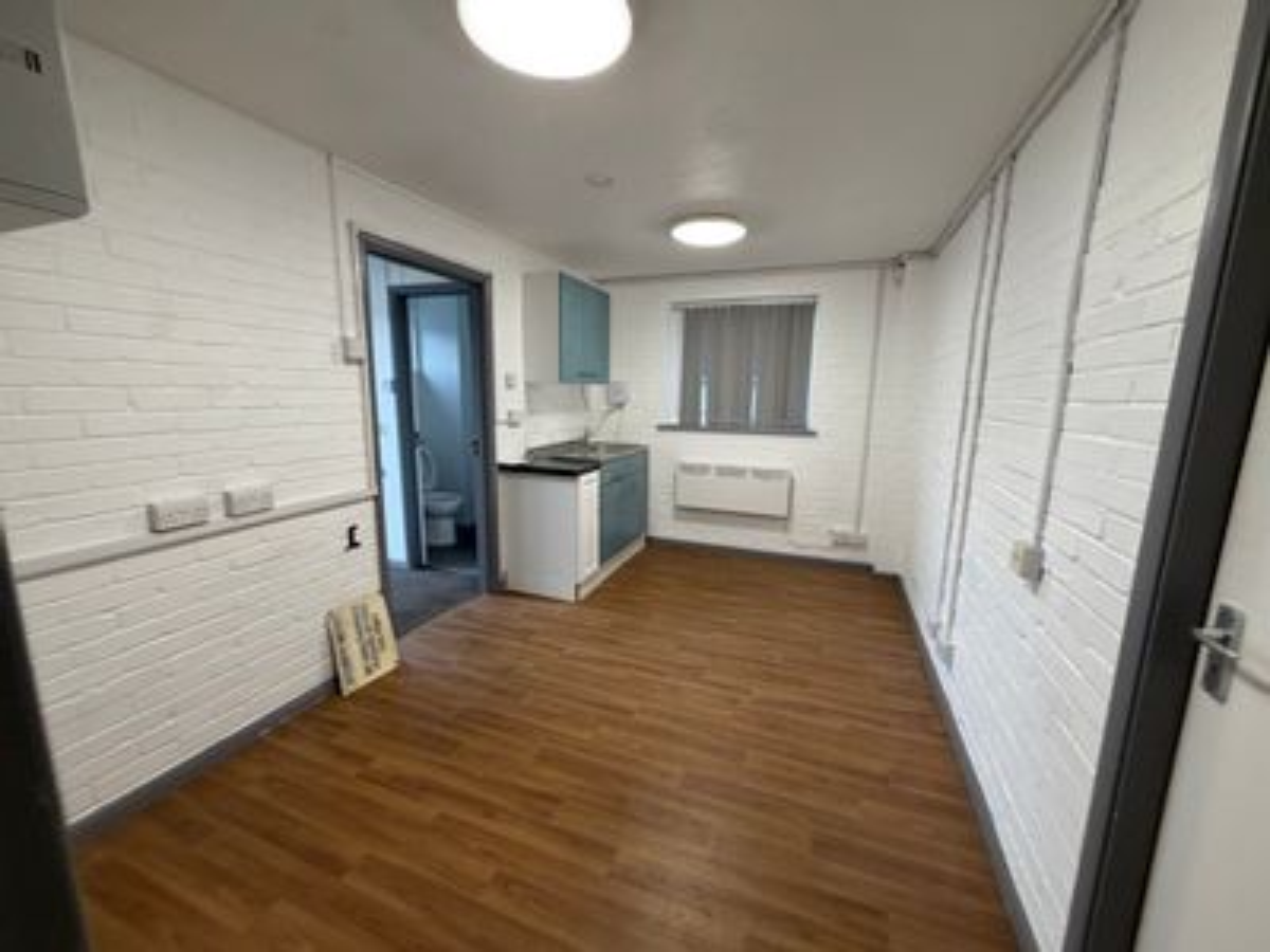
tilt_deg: -9.9
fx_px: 514
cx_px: 635
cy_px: 476
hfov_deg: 102.1
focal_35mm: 14
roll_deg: -2.4
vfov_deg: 85.7
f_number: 2.2
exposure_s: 1/100
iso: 160
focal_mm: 2.22
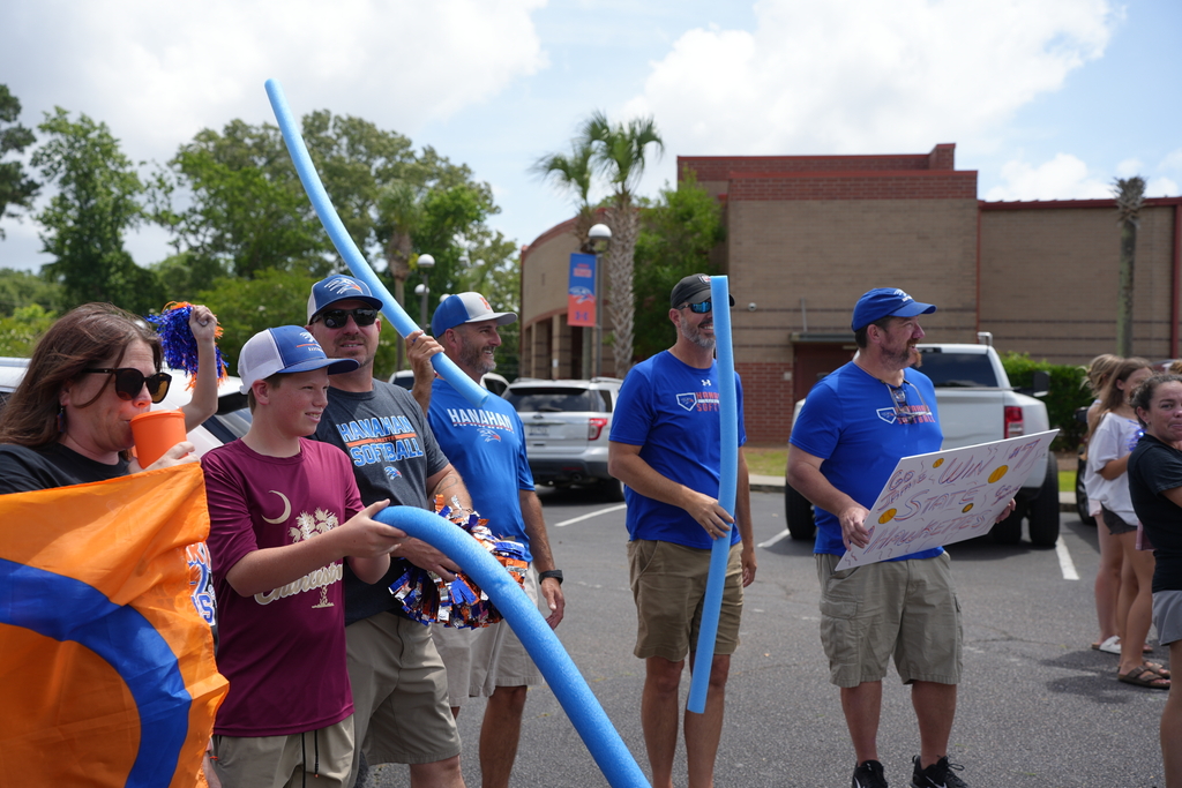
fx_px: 1313
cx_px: 591
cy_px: 394
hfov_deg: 48.5
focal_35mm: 40
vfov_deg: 33.4
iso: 100
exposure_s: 1/640
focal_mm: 40
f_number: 4.5
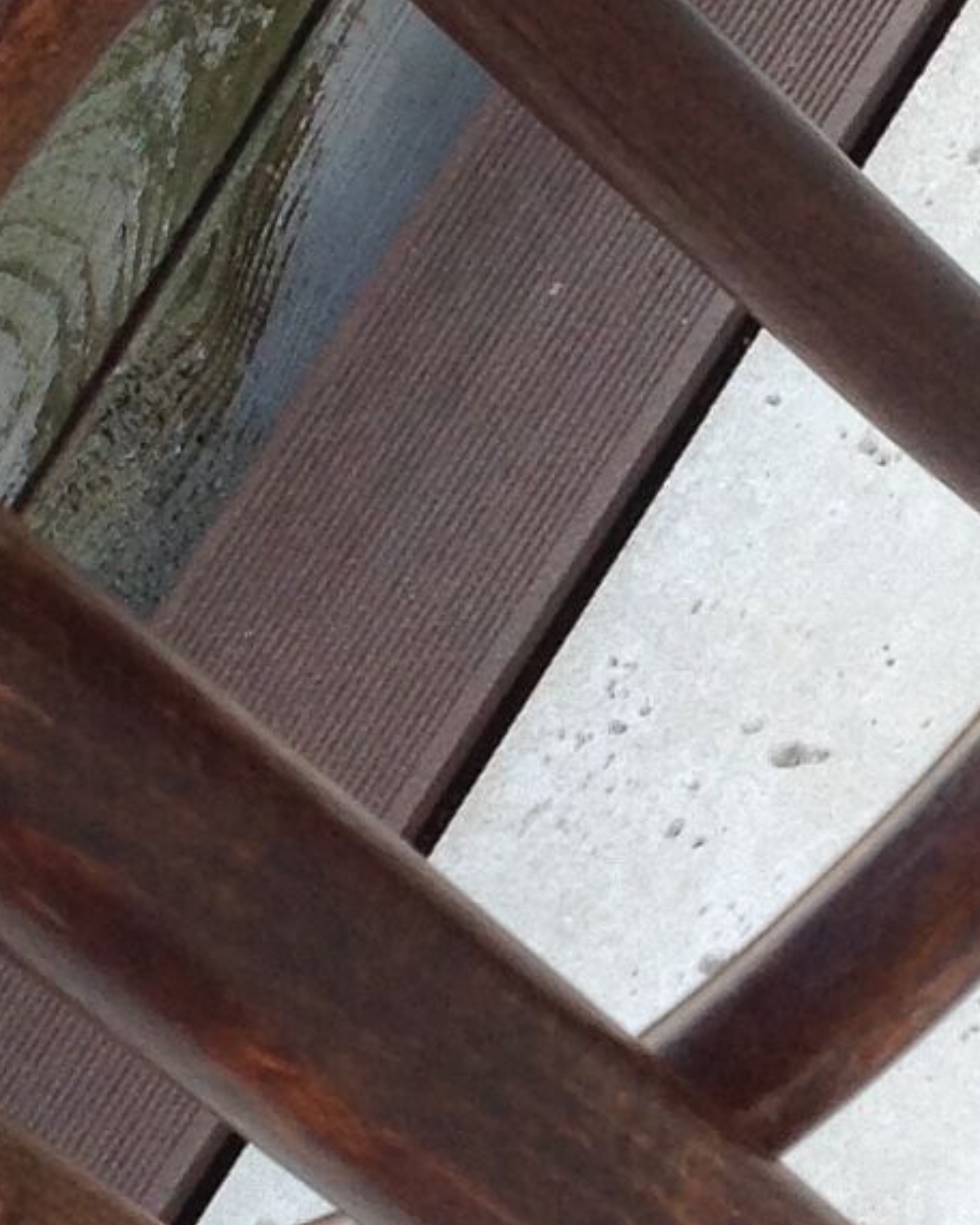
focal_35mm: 155
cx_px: 864
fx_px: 5620
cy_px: 907
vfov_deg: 12.4
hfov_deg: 9.9
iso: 50
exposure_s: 1/123
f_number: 2.4
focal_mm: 4.28
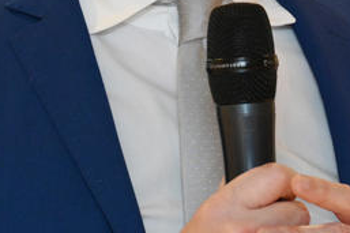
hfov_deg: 2.3
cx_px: 202
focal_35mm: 889
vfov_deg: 1.5
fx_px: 8637
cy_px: 34
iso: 2000
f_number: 3.5
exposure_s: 1/160
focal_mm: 195
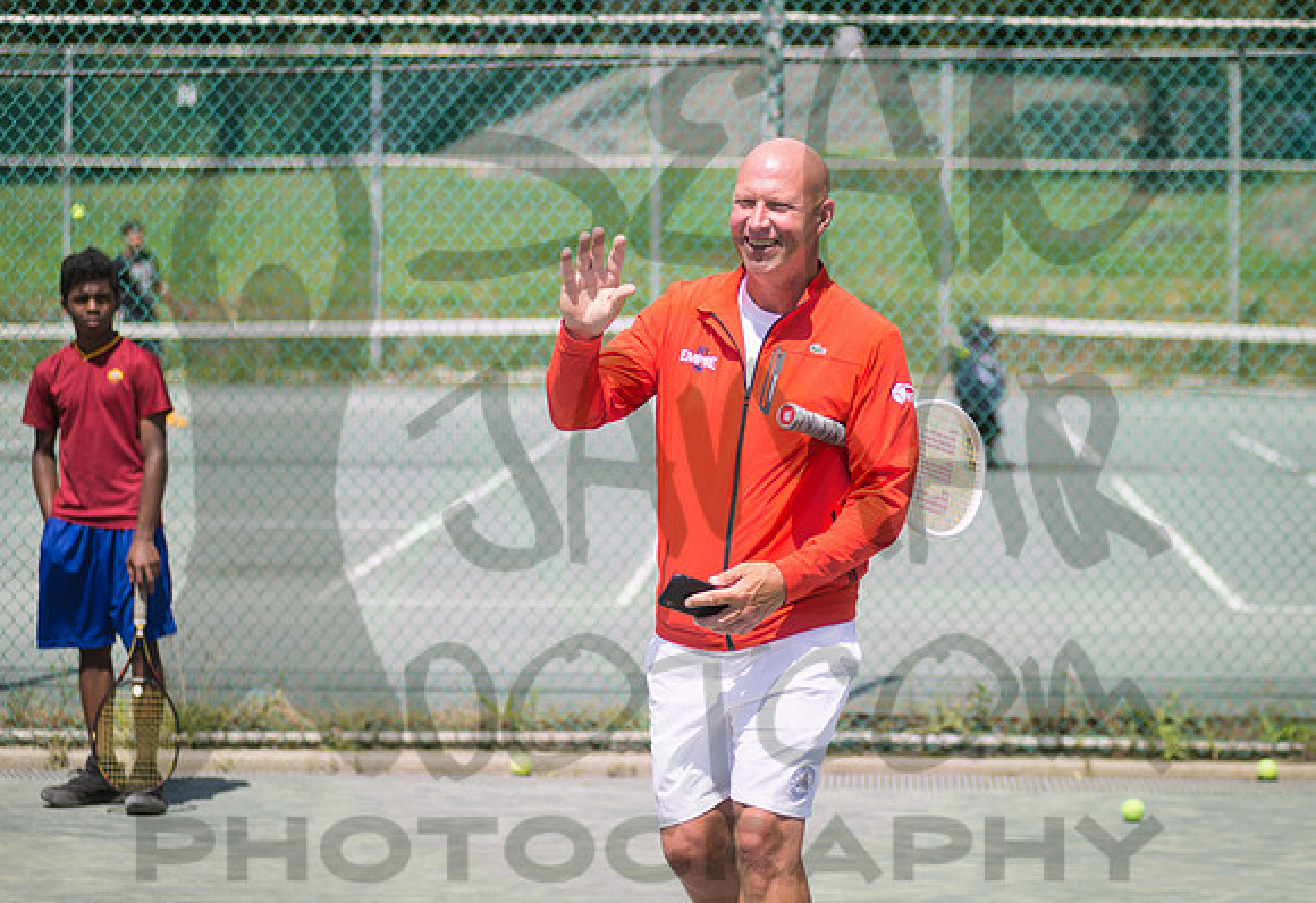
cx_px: 807
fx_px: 4549
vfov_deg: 11.3
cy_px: 386
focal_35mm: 123
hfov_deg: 16.4
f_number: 3.5
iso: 160
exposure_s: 1/2000
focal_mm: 100
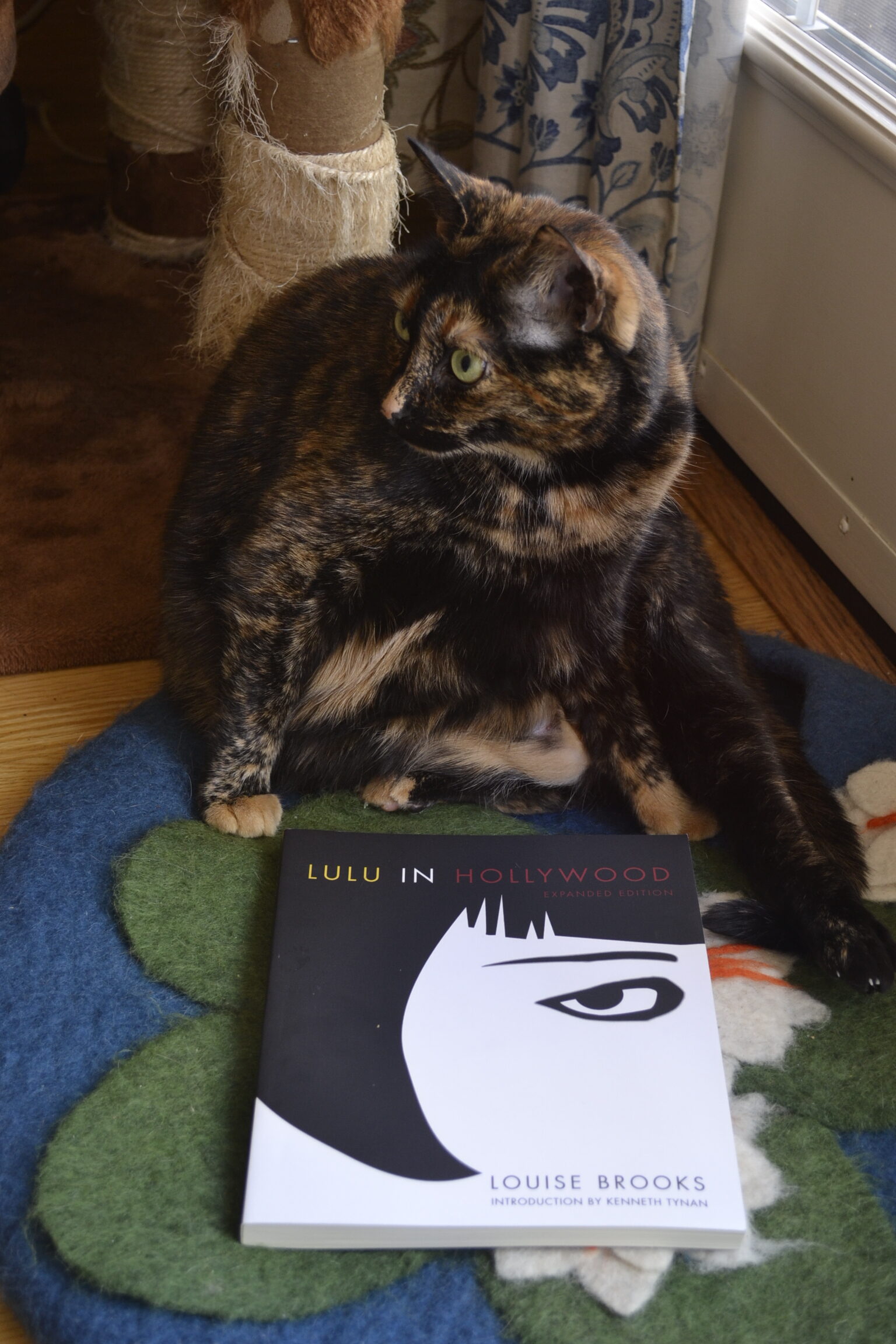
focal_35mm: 51
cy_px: 672
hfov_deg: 26.5
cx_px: 448
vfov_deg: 38.9
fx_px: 1904
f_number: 5
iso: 400
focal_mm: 34
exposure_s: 1/15
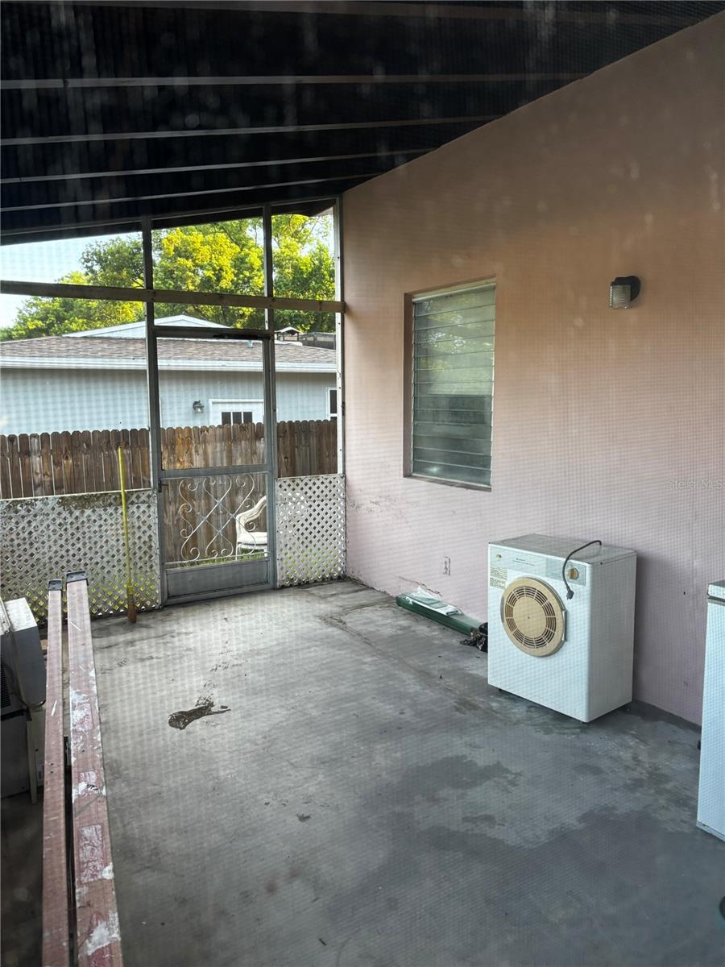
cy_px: 484
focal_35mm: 26
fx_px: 726
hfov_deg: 53.1
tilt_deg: -7.6
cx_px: 362
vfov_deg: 67.3
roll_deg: -0.2
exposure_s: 1/121
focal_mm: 5.96
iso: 125
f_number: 1.6
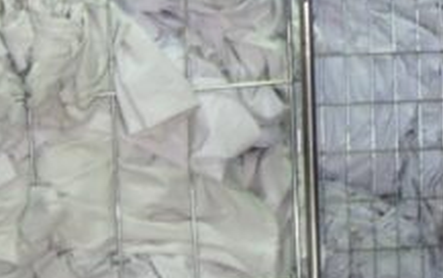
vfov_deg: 6.8
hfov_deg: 10.8
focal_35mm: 190
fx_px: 2296
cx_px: 580
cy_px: -104
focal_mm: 7.8
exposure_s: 1/11.6
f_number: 2.8
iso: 64
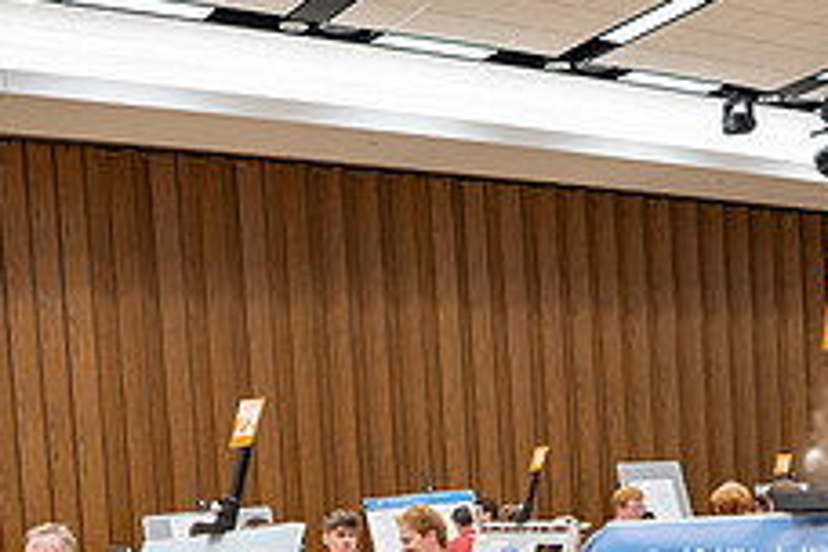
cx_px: 530
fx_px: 1403
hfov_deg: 32.7
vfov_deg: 20.9
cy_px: 645
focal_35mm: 61
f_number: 2.8
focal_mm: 24
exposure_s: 1/200
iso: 1100
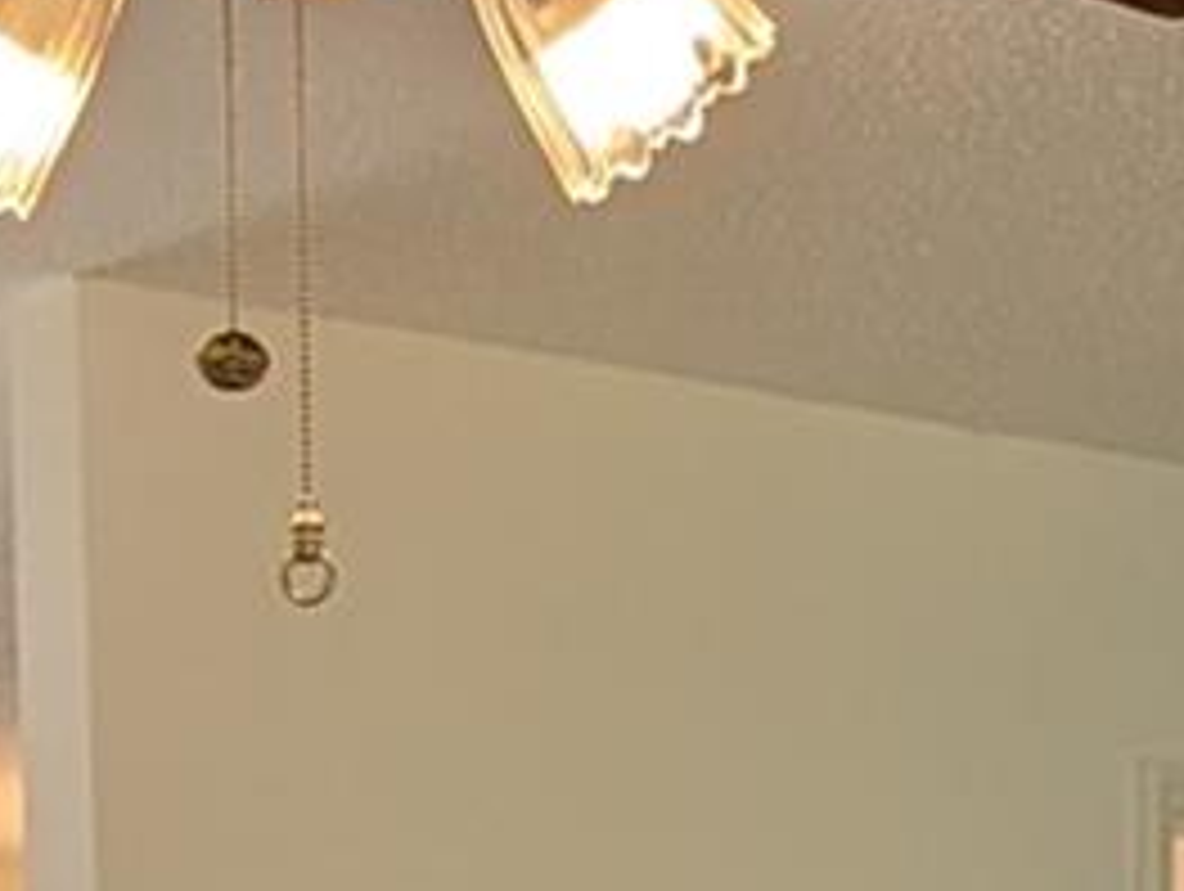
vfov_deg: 13.7
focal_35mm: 93
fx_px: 3185
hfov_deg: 20.9
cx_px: 306
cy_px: 1732
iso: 49
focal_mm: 2.02
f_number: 1.7
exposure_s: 1/120
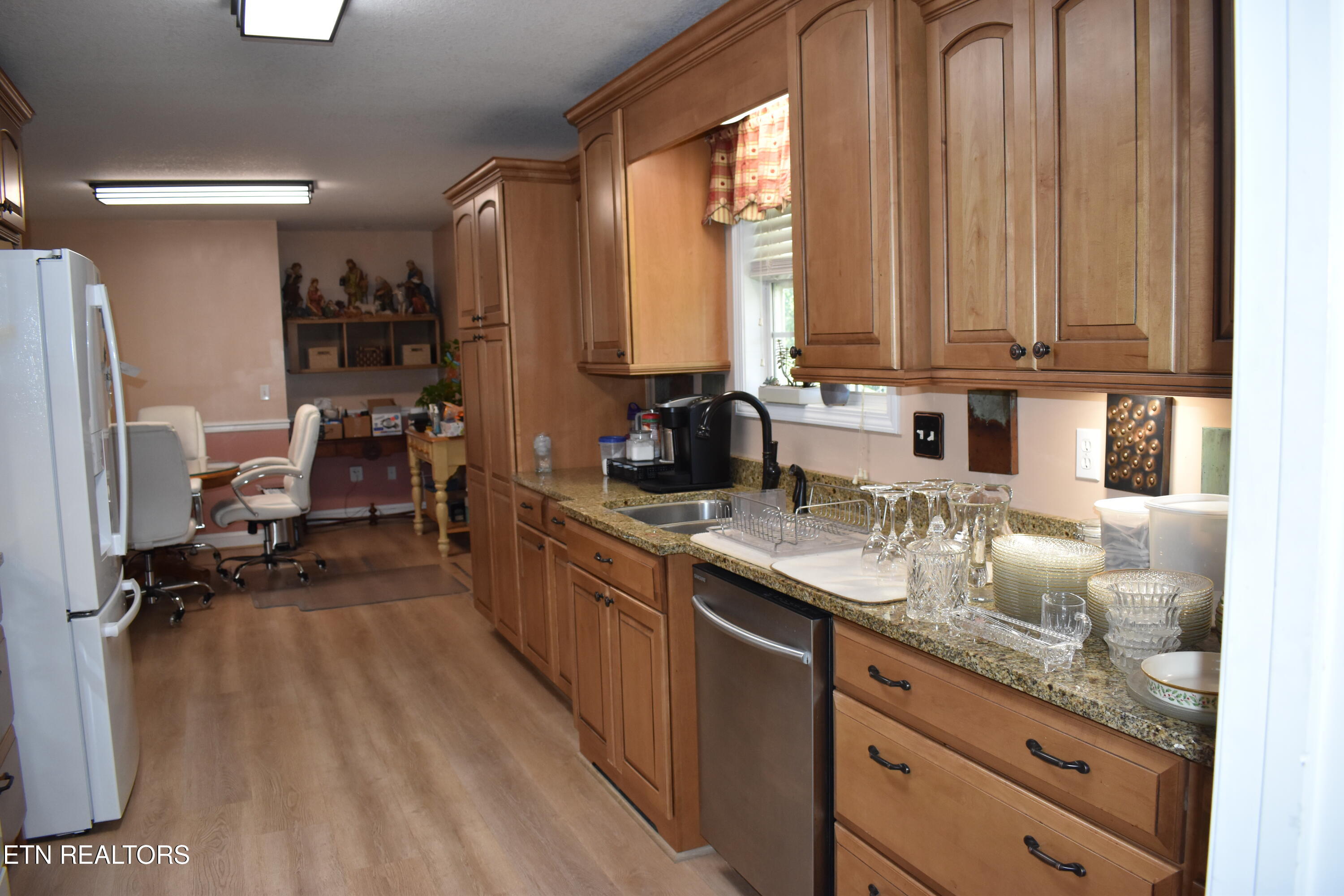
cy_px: 448
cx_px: 672
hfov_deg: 67.4
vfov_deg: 47.9
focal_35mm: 27
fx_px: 1008
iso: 800
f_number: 5
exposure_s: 1/200
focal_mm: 18
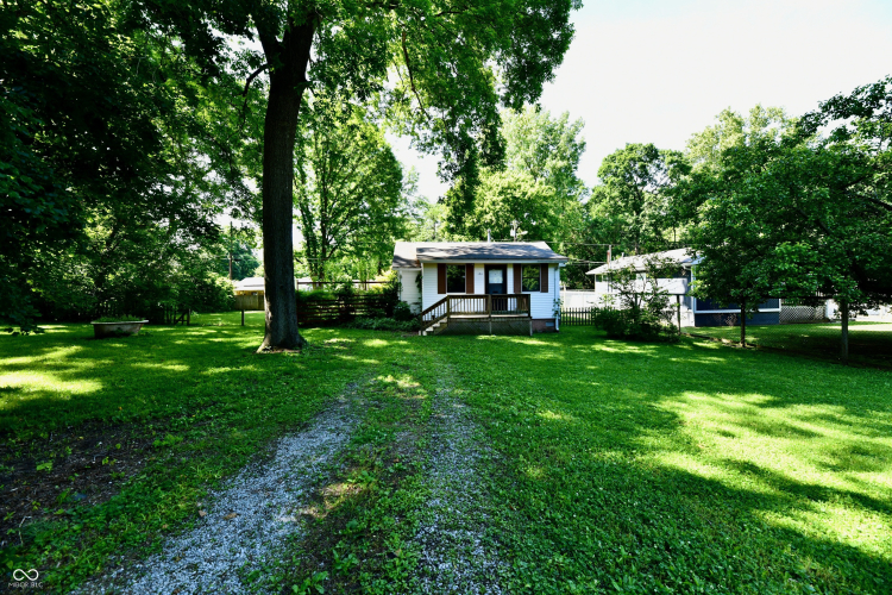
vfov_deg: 81.2
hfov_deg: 104.3
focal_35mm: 14
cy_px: 298
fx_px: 347
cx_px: 446
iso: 640
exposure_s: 1/200
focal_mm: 14
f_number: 7.1
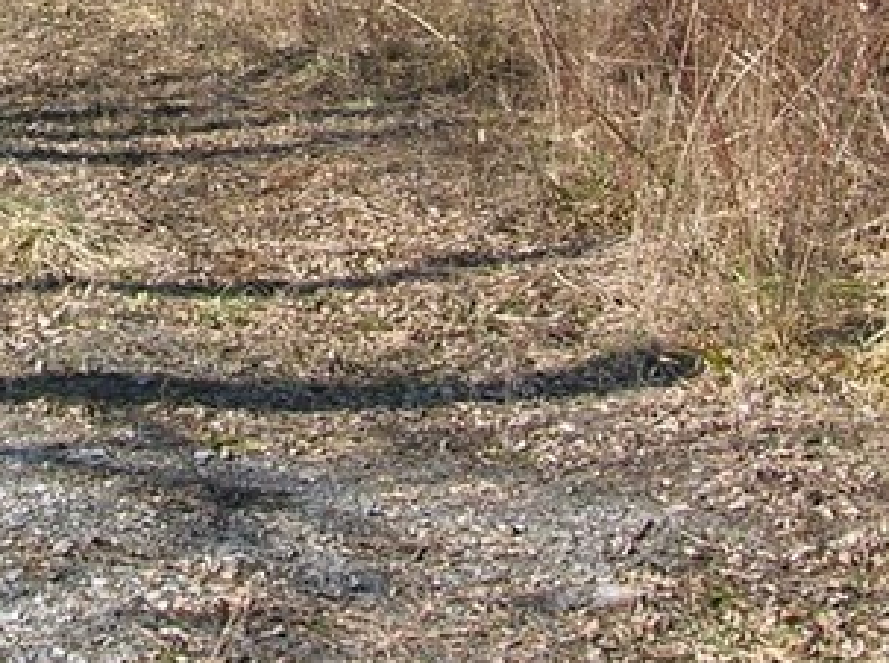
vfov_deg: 12.1
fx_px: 2948
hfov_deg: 16.6
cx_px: -95
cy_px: -378
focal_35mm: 115
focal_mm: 5.7
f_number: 4.9
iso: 50
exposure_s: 1/198
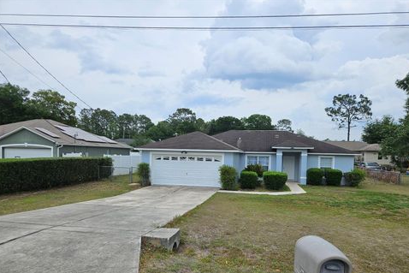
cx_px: 210
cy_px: 159
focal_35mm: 25
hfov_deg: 71.5
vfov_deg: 51.1
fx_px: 284
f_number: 1.8
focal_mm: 5.4
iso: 25
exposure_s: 1/2993
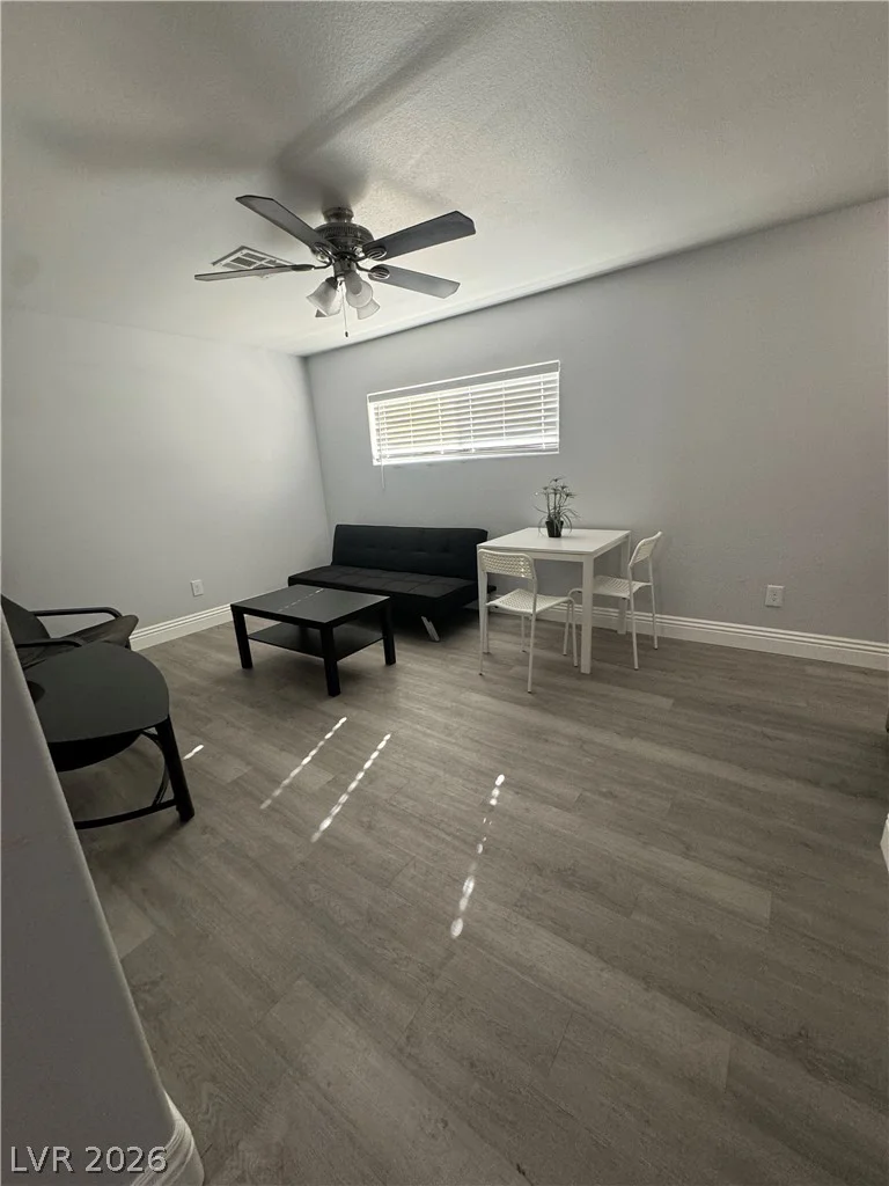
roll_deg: +3.3
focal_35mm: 14
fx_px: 479
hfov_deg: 85.7
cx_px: 444
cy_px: 593
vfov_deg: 102.1
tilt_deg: -16.1
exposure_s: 1/60
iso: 200
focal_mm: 2.22
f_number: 2.2
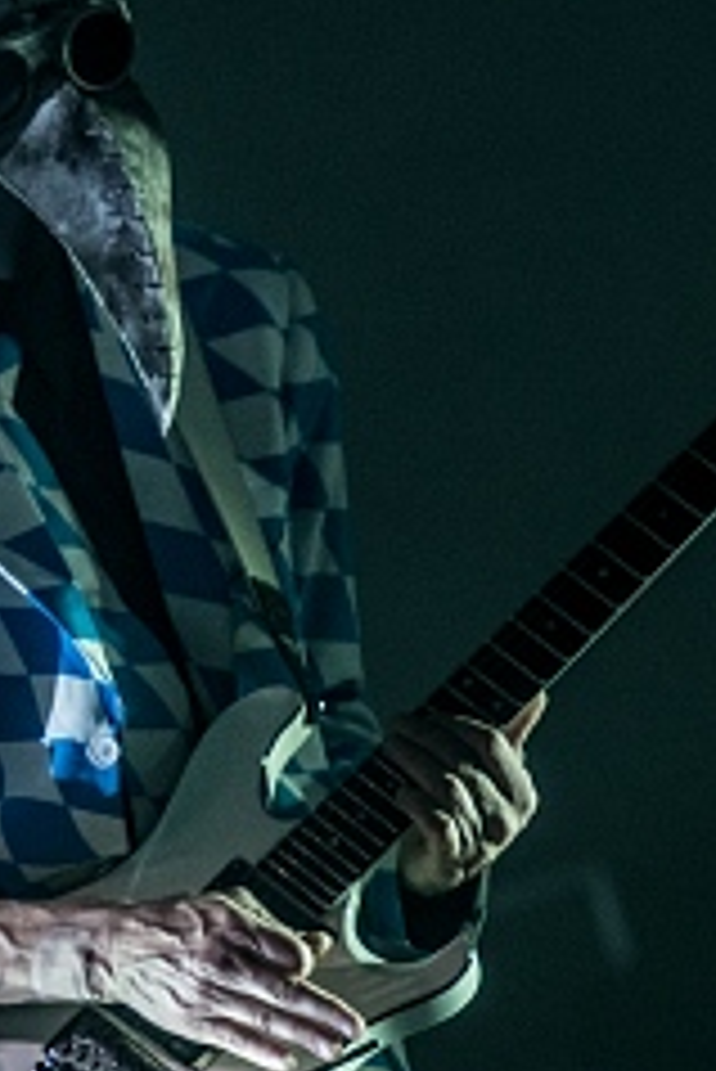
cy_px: 572
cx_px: -171
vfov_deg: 2.8
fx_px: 22296
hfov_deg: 1.8
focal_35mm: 749
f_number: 2.8
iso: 800
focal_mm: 165
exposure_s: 1/80
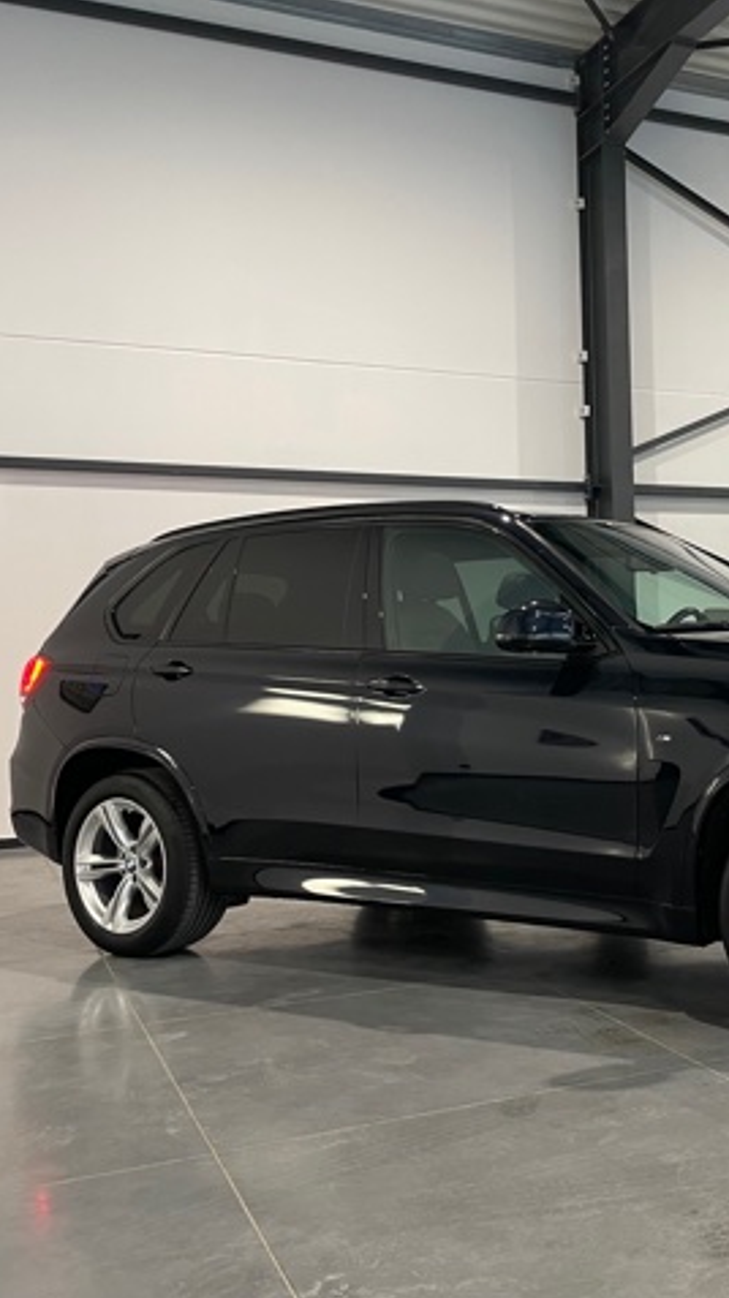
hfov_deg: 30.3
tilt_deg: -0.1
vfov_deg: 52.8
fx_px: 1307
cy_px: 650
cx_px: 601
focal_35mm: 38
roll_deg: +1.4
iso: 80
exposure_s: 1/50
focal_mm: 4.2
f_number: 1.6
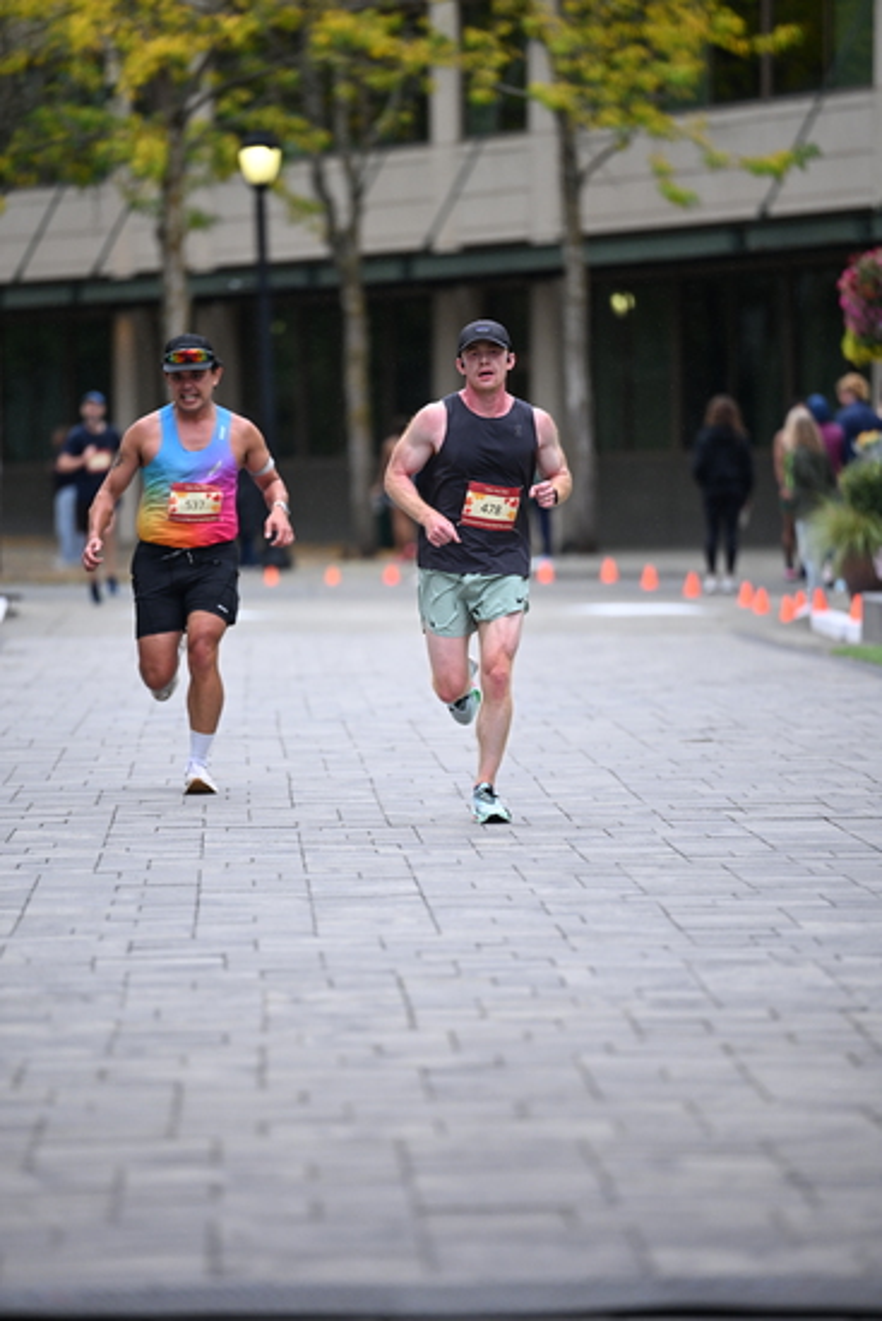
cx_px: 441
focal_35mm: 200
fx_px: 7345
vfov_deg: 10.3
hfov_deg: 6.9
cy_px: 660
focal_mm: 200
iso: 1250
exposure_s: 1/2500
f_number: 2.8
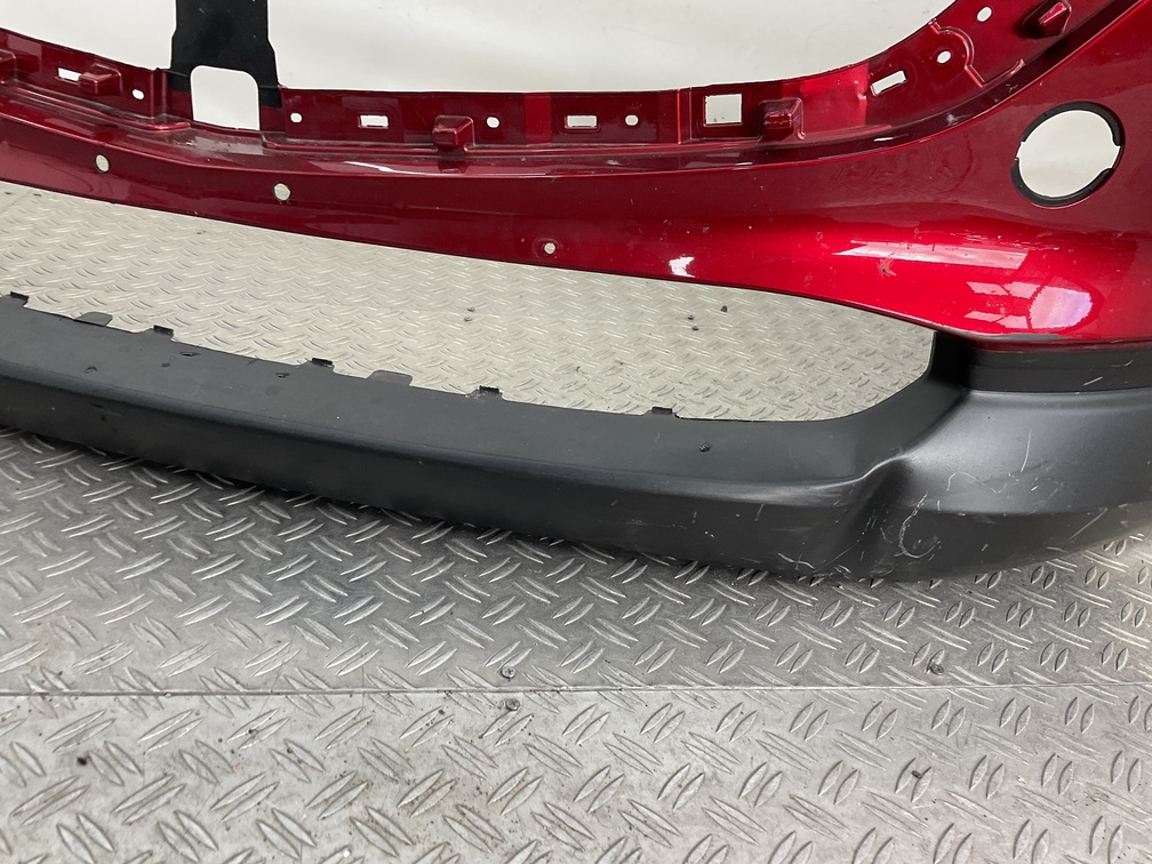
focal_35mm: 29
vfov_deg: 48.2
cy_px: 432
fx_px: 965
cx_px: 576
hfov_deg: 61.7
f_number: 1.8
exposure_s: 1/120
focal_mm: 3
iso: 32
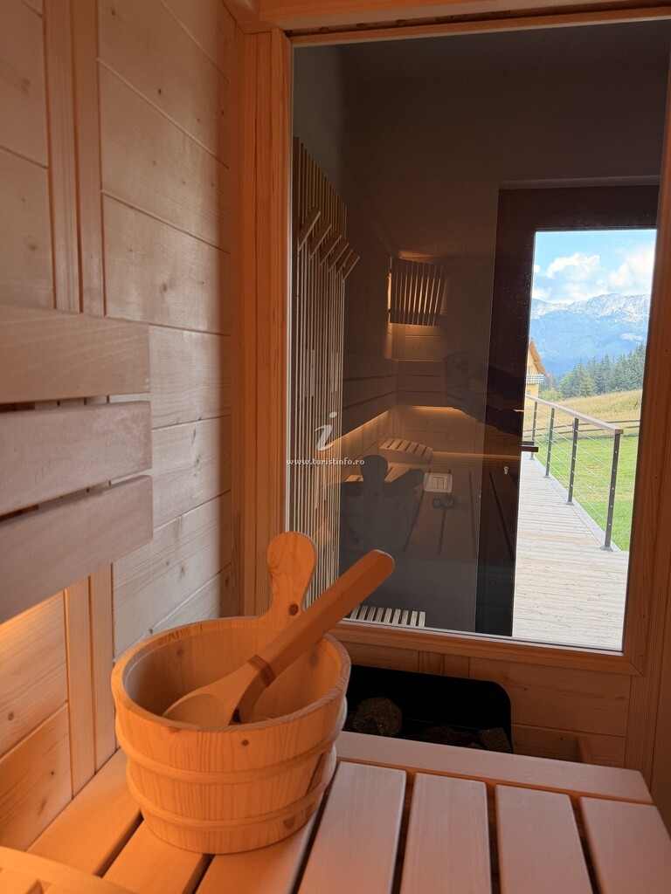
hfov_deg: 56.8
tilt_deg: -7.5
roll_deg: -1.5
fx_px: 620
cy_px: 447
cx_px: 336
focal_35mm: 24
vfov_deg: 71.6
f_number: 1.78
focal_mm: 6.76
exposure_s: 1/140
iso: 50
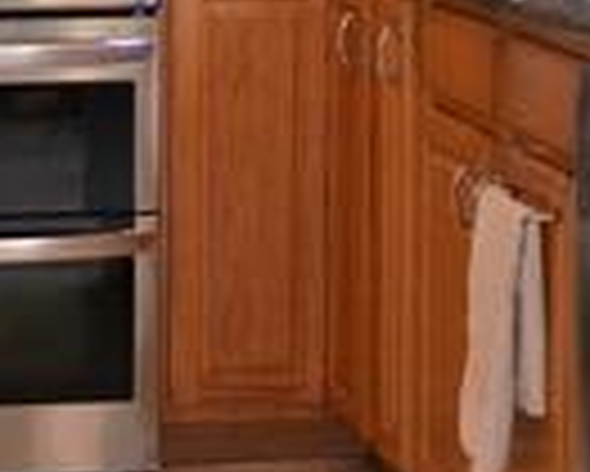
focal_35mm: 198
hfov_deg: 9.7
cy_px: -272
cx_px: 95
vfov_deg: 7.7
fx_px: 3460
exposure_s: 1/60
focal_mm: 18
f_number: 4
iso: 400
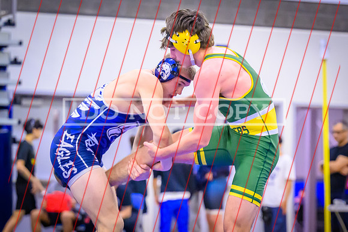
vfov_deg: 6.7
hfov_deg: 10.1
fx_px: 1968
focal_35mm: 204
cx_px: 226
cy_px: 186
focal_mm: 102
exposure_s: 1/640
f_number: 2.8
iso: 6400
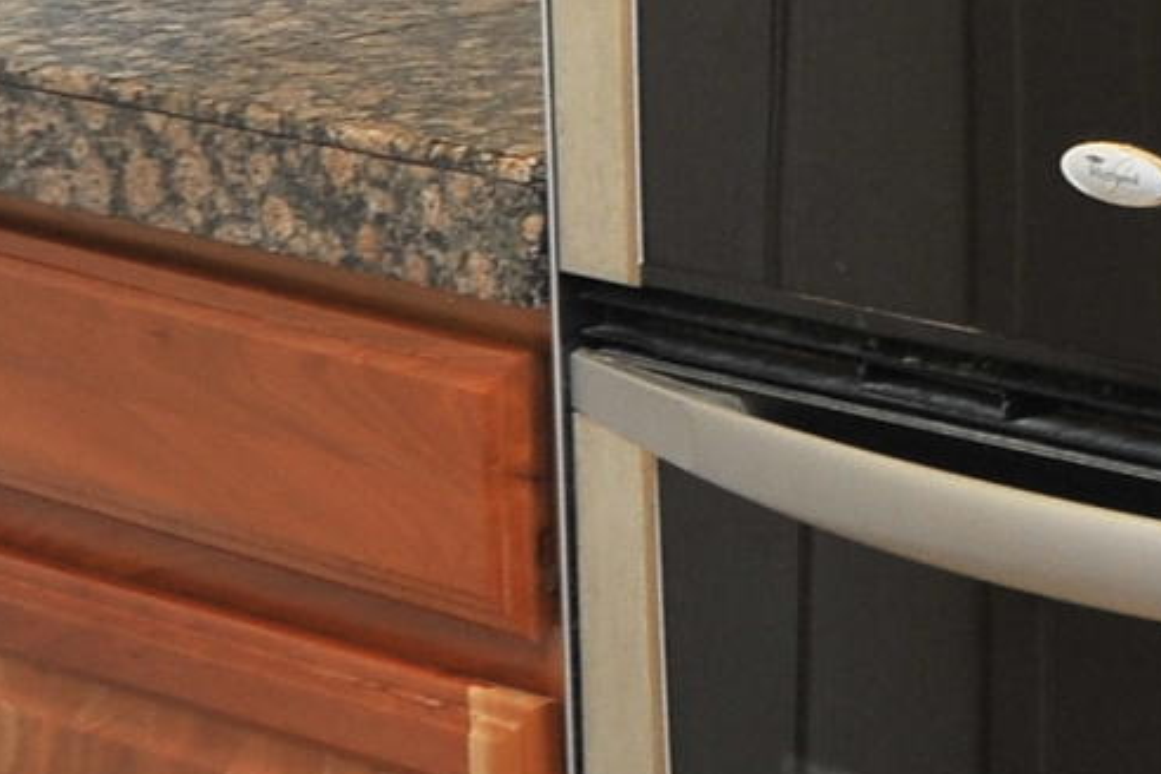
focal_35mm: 195
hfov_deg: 9.5
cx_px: 2657
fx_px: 6288
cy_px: -743
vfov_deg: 6.8
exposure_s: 1/30
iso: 640
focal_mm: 32
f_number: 6.3
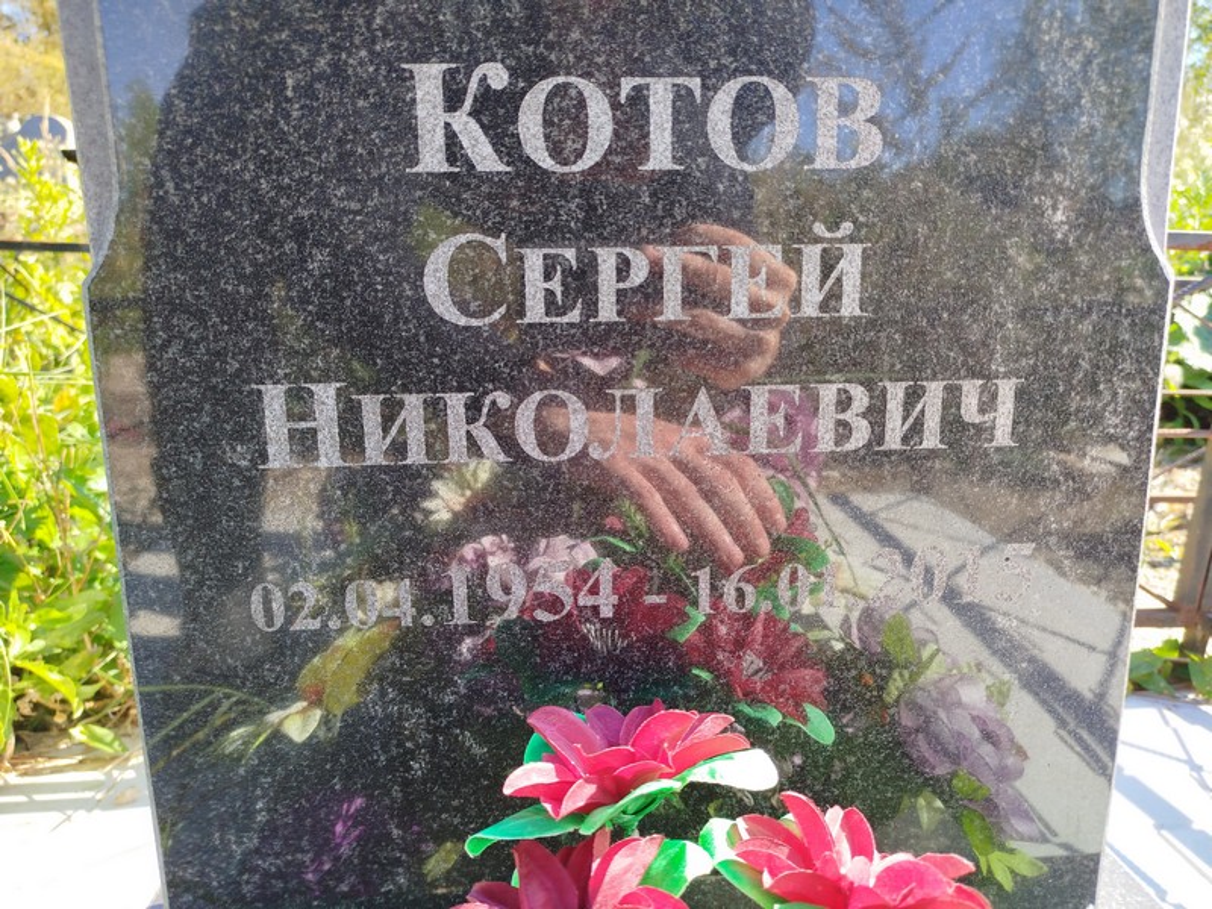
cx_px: 606
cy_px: 454
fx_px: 840
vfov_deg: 56.8
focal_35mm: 24
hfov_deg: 71.6
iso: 50
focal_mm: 5.31
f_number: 1.7
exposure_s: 1/168
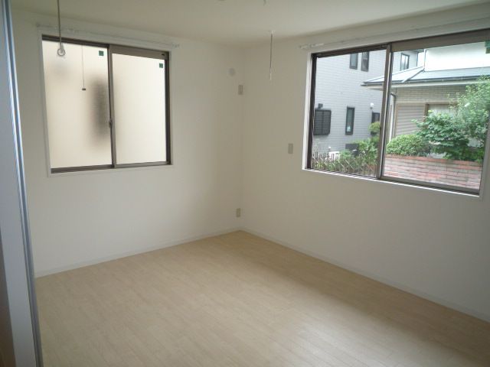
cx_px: 245
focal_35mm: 25
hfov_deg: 69.4
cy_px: 184
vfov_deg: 54.9
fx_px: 354
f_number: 2.8
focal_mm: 4.4
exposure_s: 1/40
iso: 100
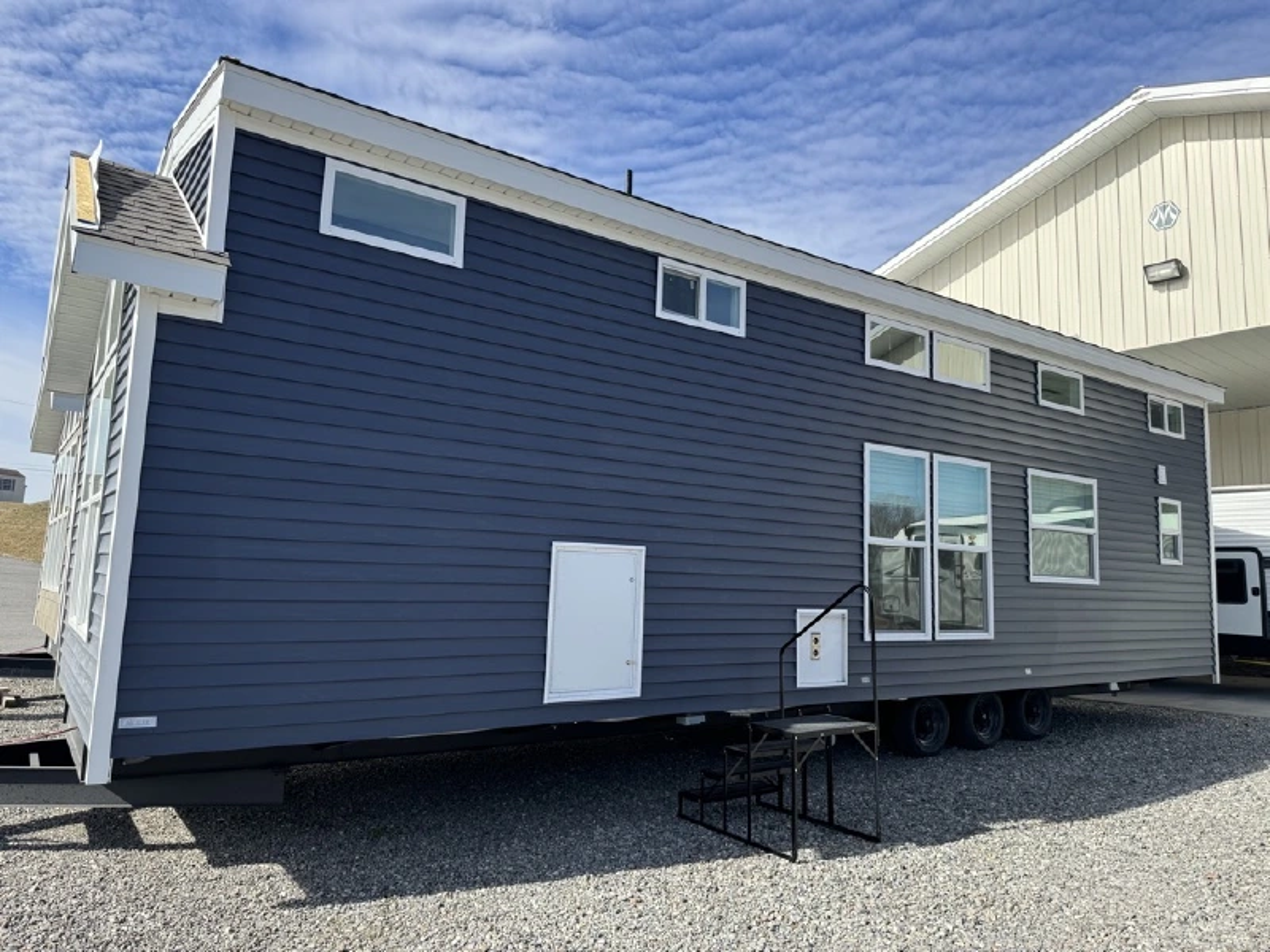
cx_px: 635
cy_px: 476
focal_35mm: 24
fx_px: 881
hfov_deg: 71.6
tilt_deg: +7.2
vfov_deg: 56.8
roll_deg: -1.7
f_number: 1.78
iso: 80
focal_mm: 6.76
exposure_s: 1/2252
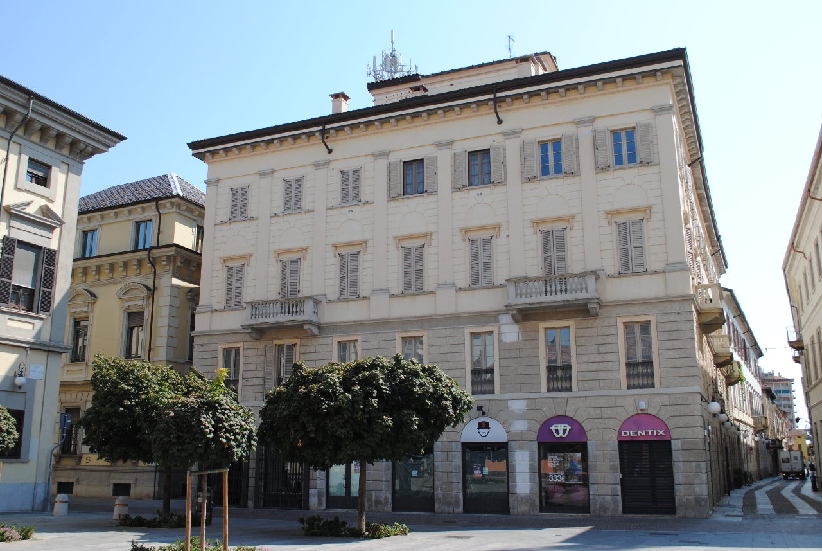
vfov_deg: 40.1
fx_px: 754
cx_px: 411
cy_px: 276
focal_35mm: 33
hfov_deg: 57.2
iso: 100
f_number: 7.1
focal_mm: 22
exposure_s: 1/200
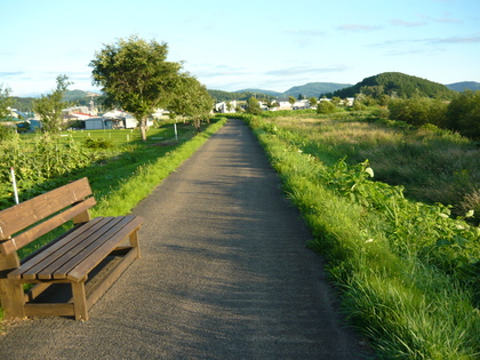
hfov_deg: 55.4
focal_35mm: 33
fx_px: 458
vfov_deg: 42.9
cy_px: 180
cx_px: 240
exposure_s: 1/250
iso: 100
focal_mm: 5.5
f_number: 2.8
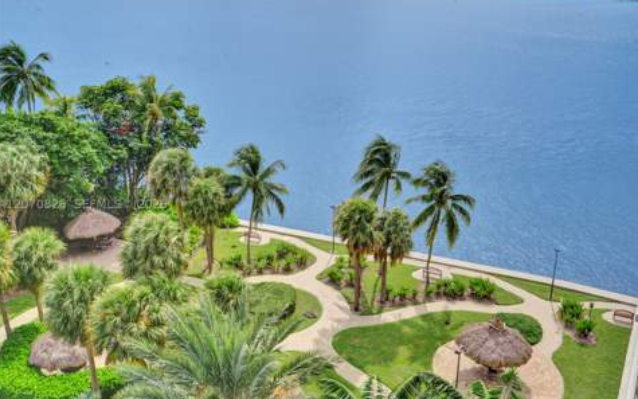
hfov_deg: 54.0
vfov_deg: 35.3
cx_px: 317
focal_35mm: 36
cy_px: 203
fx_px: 626
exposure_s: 1/125
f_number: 14
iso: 100
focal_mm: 35
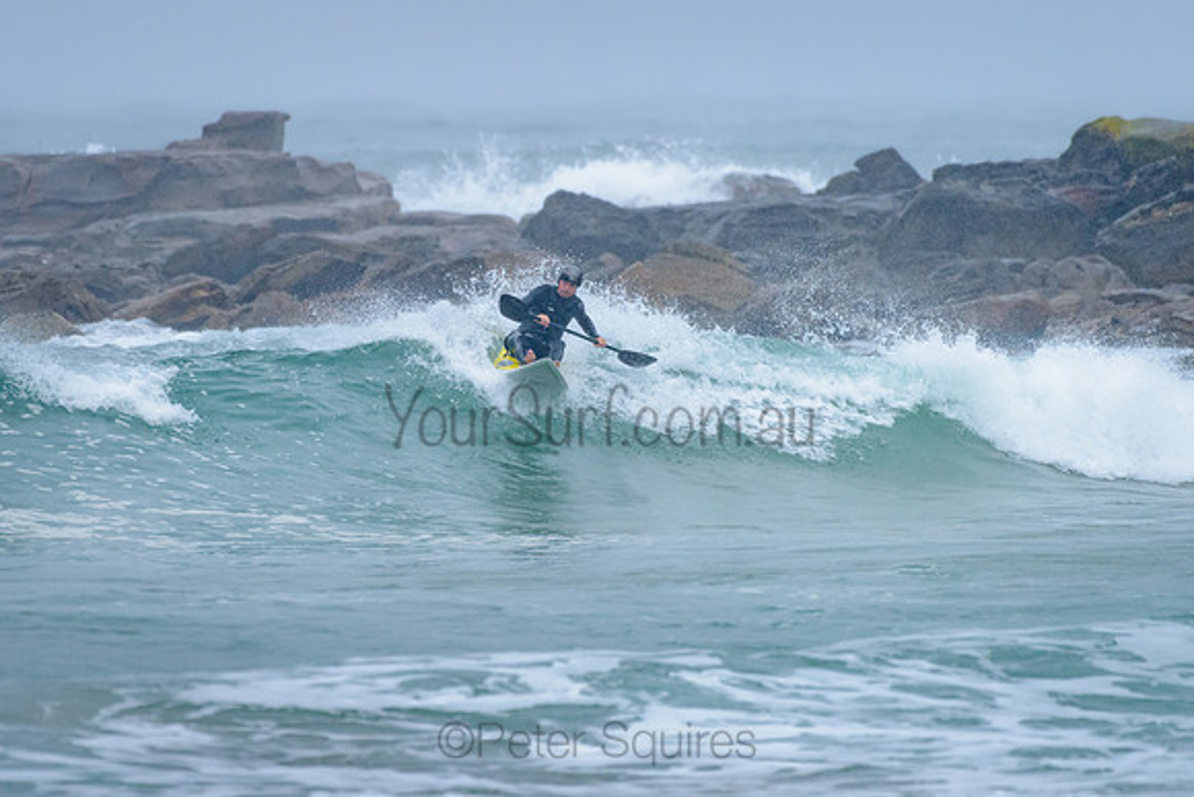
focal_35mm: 613
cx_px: 533
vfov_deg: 2.2
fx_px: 20344
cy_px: 372
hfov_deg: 3.4
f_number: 5.6
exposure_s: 1/1000
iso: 1400
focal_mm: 500
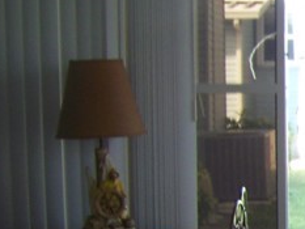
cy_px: 260
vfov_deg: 9.3
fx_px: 1393
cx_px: 634
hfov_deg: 11.2
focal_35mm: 158
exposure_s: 1/40
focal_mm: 5.85
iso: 64
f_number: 2.8
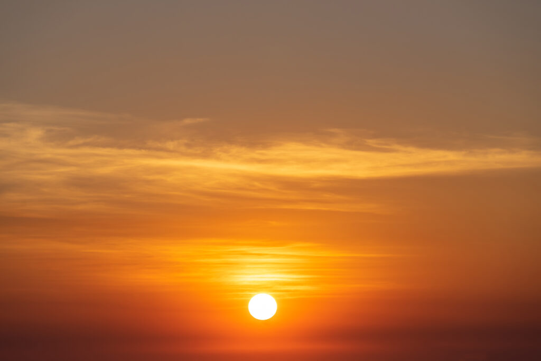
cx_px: 270
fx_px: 3006
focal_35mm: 200
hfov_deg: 10.3
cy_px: 180
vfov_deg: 6.9
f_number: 8
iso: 100
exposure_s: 1/640
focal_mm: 200
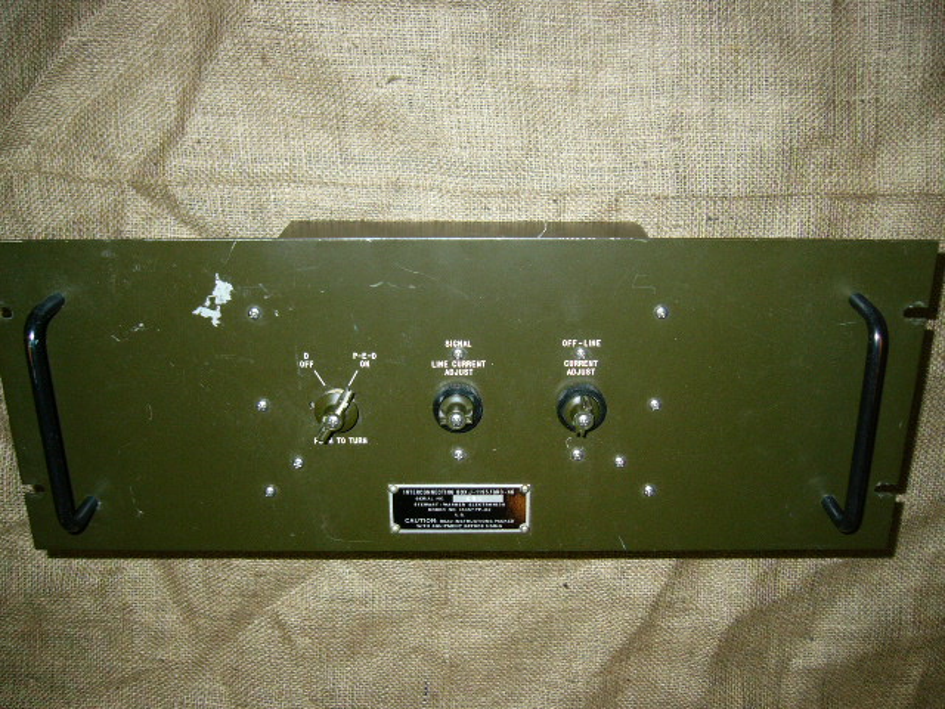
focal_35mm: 35
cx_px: 472
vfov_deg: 40.7
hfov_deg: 52.6
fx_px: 955
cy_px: 354
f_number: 2.8
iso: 100
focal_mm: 5.8
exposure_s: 1/60
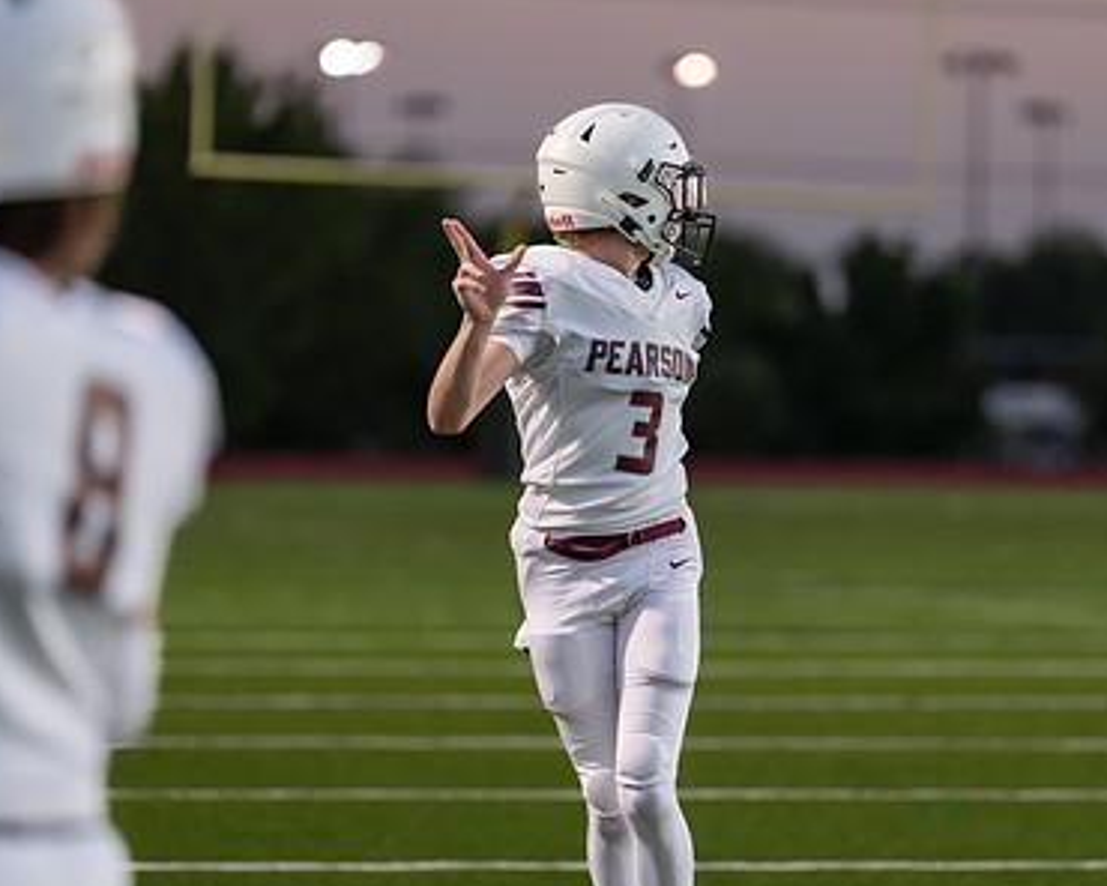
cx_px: 595
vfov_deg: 4.3
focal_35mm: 358
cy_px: 481
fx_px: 11729
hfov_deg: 5.4
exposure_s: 1/1250
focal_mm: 200
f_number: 2.8
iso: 2000
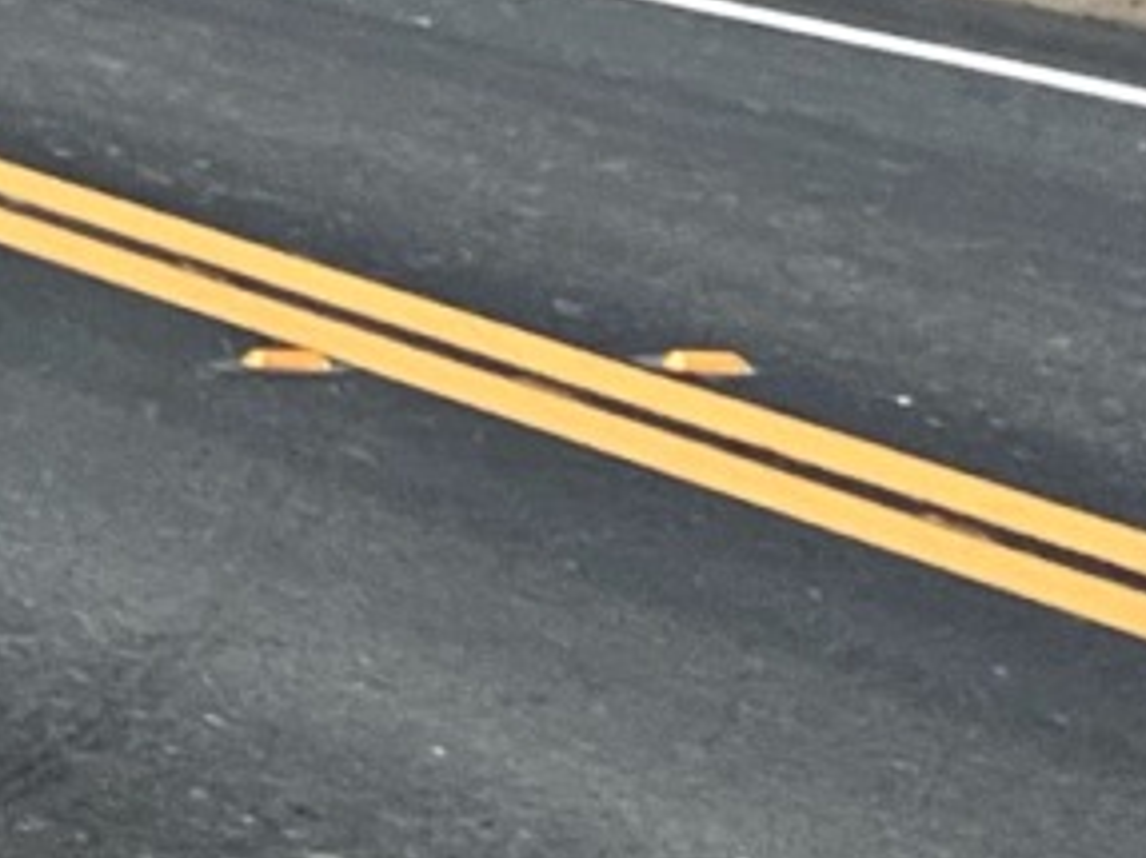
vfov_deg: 5.1
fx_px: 9597
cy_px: -698
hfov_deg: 6.7
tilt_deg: -3.7
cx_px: -551
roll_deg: -0.9
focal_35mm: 290
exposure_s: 1/122
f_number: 2
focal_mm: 6
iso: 50
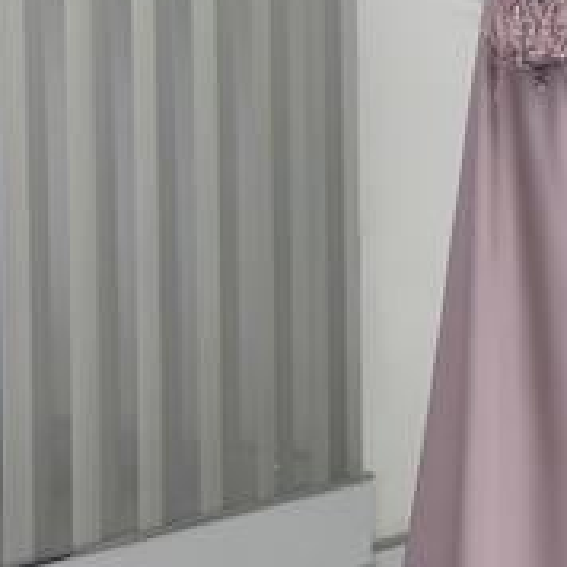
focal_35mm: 124
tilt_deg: -4.2
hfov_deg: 13.8
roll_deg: +0.0
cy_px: 172
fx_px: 2298
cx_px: 589
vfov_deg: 14.0
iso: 80
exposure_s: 1/659
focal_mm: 6.86
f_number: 1.78
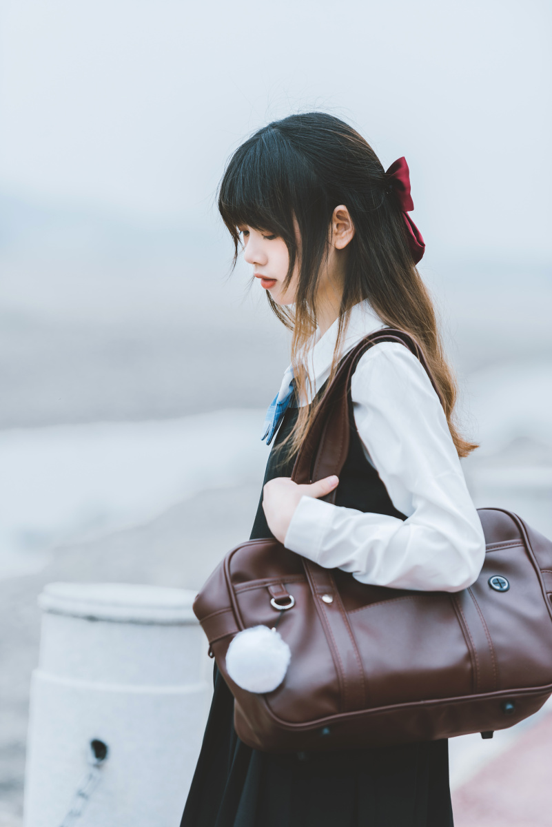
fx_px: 3217
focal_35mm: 140
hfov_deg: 9.8
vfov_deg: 14.6
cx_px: 276
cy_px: 414
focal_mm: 140
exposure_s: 1/800
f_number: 2.8
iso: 125
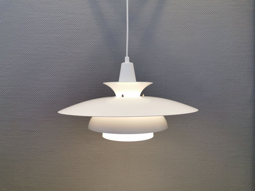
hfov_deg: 65.3
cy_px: 96
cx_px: 128
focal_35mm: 27
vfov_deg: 51.4
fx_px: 199
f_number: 1.6
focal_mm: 5.56
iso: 160
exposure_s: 1/100
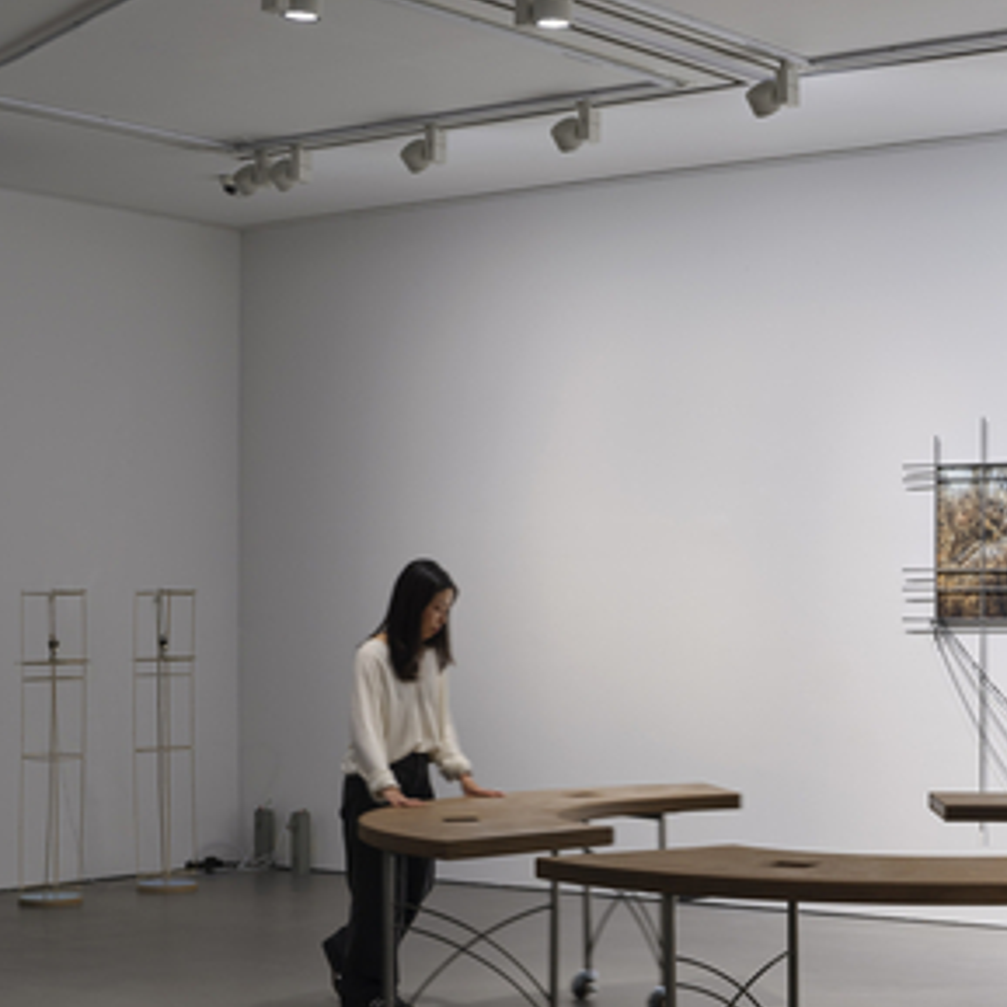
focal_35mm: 72
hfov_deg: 23.4
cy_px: 652
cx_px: 899
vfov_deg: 23.9
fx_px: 2370
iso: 400
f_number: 9
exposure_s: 1/4
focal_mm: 52.9
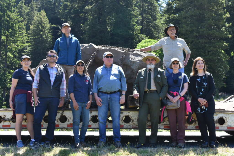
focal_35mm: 48
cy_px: 78
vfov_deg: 28.1
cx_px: 117
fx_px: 312
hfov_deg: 41.1
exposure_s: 1/500
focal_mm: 32
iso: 640
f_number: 8
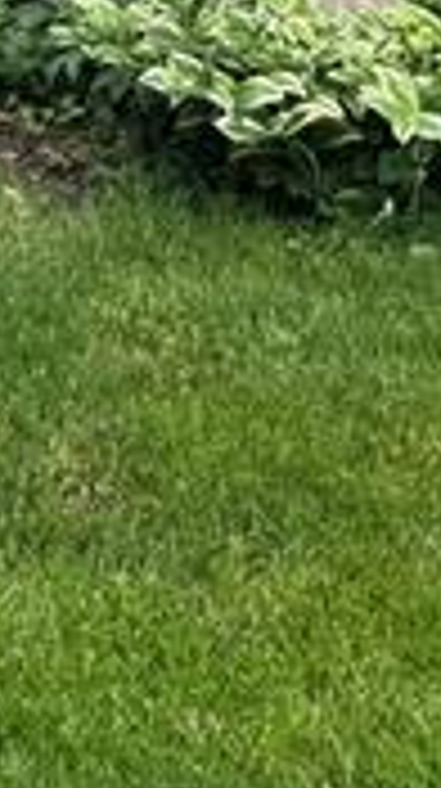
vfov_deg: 12.6
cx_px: -630
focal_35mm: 153
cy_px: -711
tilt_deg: +5.2
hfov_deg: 7.4
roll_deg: -0.8
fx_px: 3191
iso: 80
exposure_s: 1/539
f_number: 1.78
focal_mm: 6.76
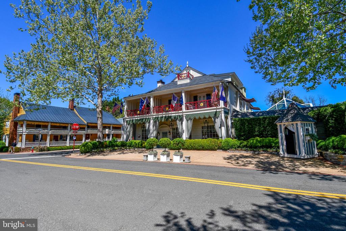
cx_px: 173
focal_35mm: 18
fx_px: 173
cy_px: 116
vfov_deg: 67.4
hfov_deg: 90.0
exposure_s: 1/320
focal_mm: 12
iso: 100
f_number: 9
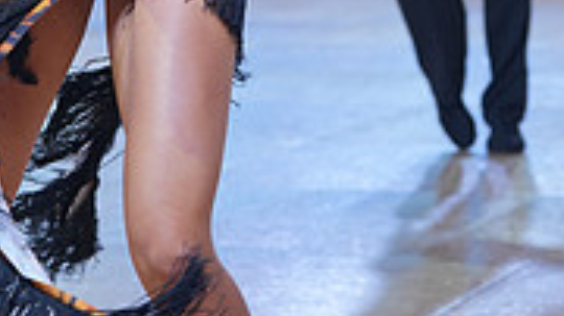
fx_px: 3527
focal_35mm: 236
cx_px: 92
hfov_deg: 9.1
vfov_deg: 5.1
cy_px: -191
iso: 640
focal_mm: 70
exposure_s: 1/400
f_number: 4.5
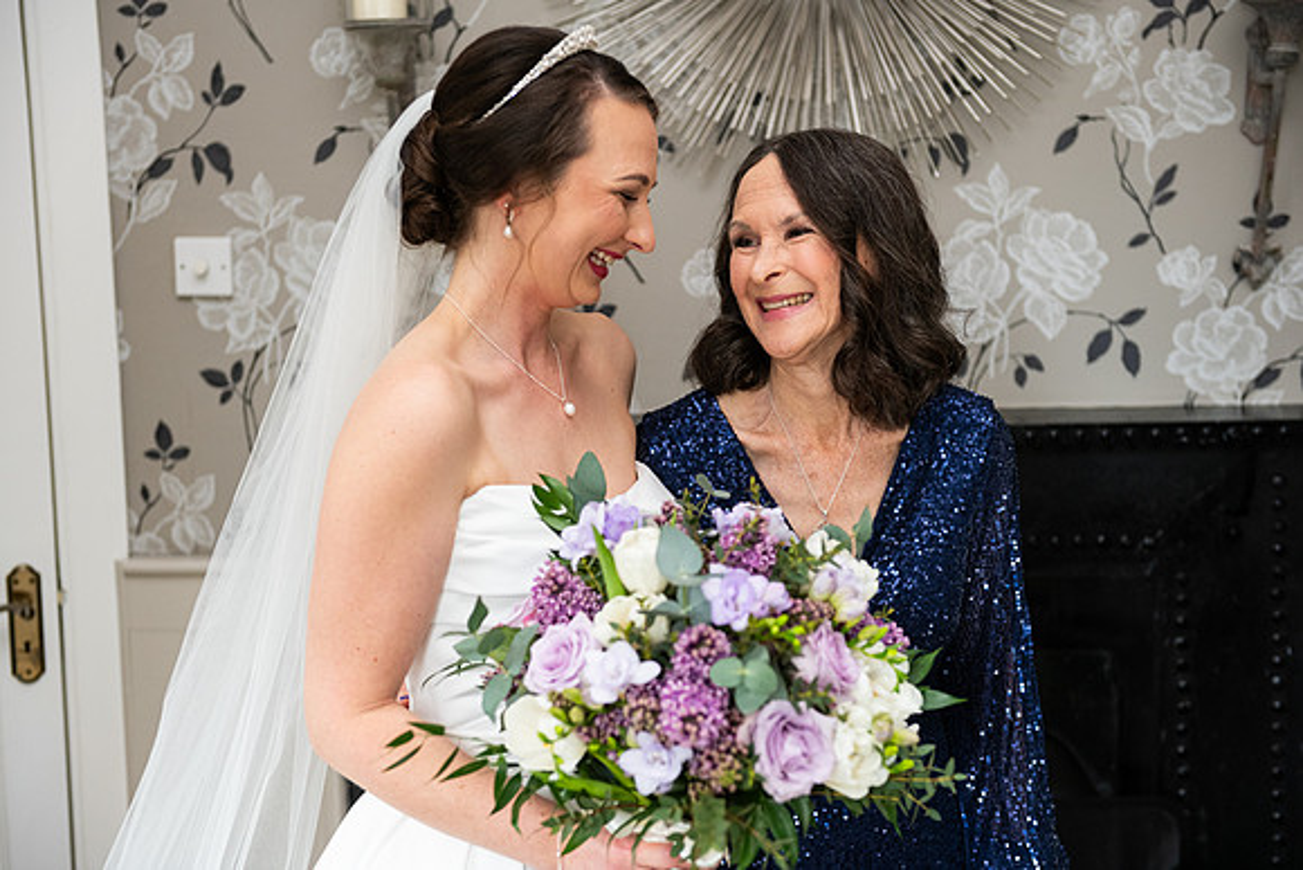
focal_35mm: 55
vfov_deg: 24.6
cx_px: 652
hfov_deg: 36.2
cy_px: 435
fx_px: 1991
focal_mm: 55
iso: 800
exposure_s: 1/160
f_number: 3.5
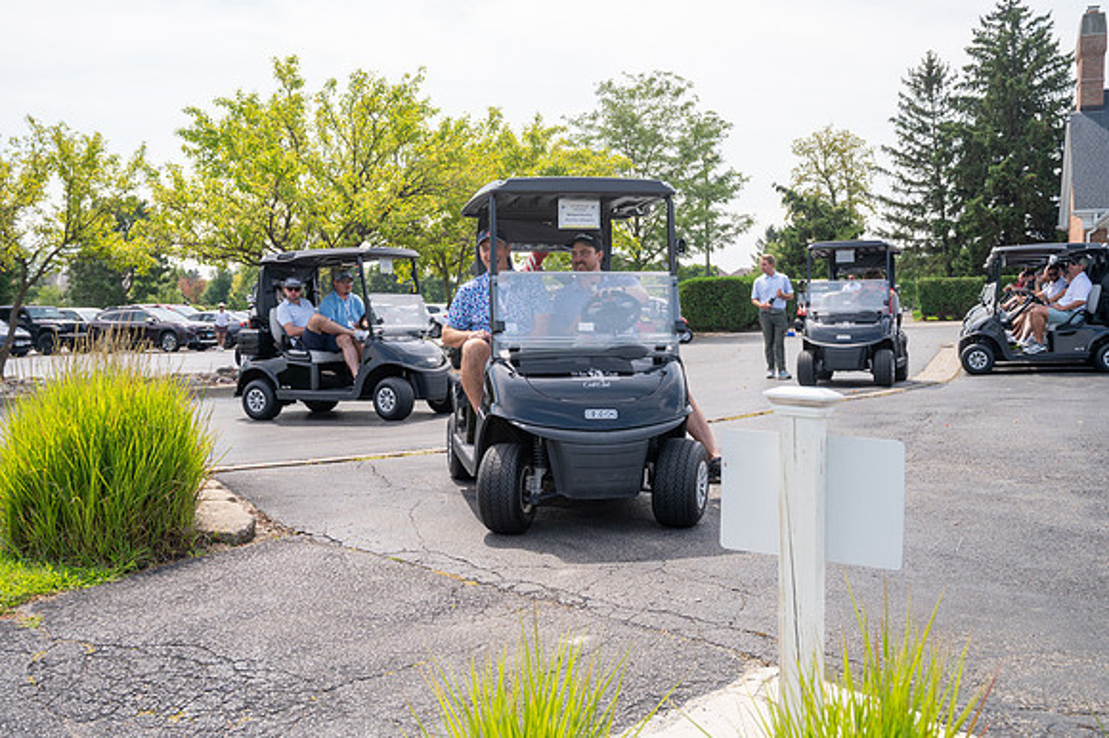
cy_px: 369
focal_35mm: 35
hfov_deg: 54.5
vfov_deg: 37.8
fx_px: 1078
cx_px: 554
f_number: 5
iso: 250
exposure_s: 1/1250
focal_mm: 35
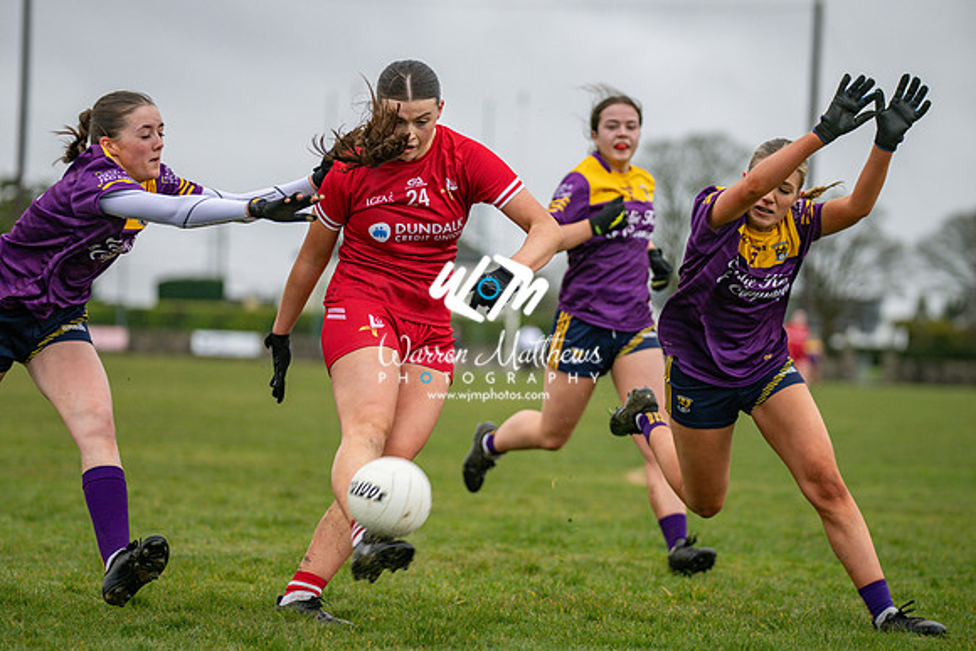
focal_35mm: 140
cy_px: 326
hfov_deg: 14.7
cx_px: 488
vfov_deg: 9.8
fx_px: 3796
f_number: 2.8
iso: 450
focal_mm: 140
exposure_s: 1/1000
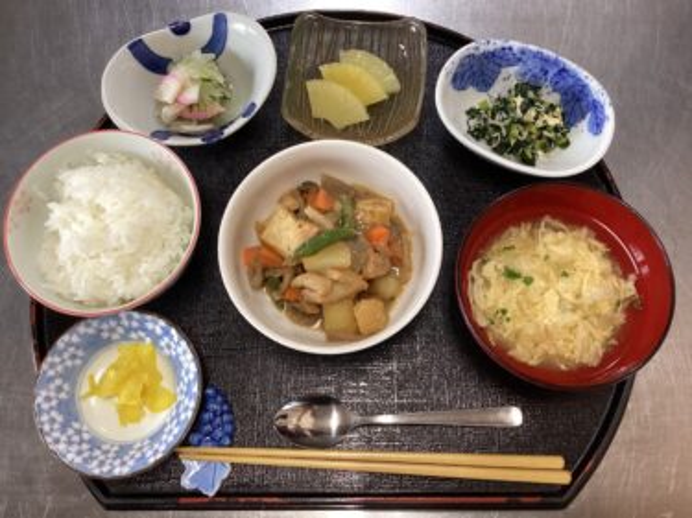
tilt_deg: -74.1
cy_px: 259
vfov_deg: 45.4
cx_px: 346
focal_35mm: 31
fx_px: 620
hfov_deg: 58.4
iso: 160
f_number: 2.4
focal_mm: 3.3
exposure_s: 1/60
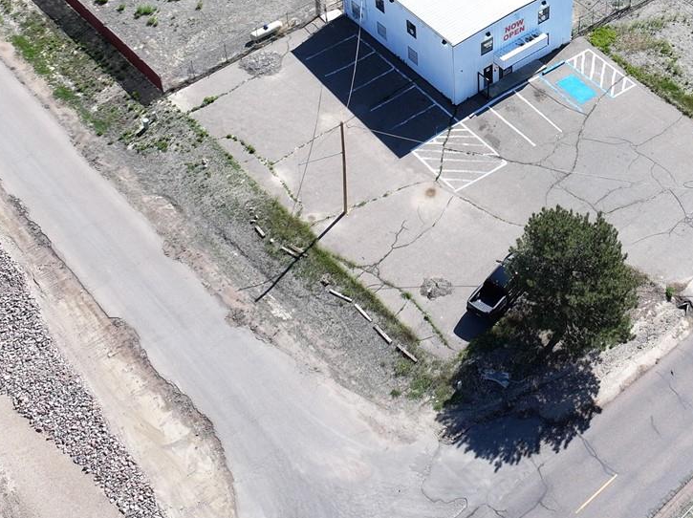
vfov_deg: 25.8
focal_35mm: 53
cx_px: 524
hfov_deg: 35.4
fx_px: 1060
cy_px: -27
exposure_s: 1/1000
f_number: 2.8
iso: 110
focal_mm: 12.29
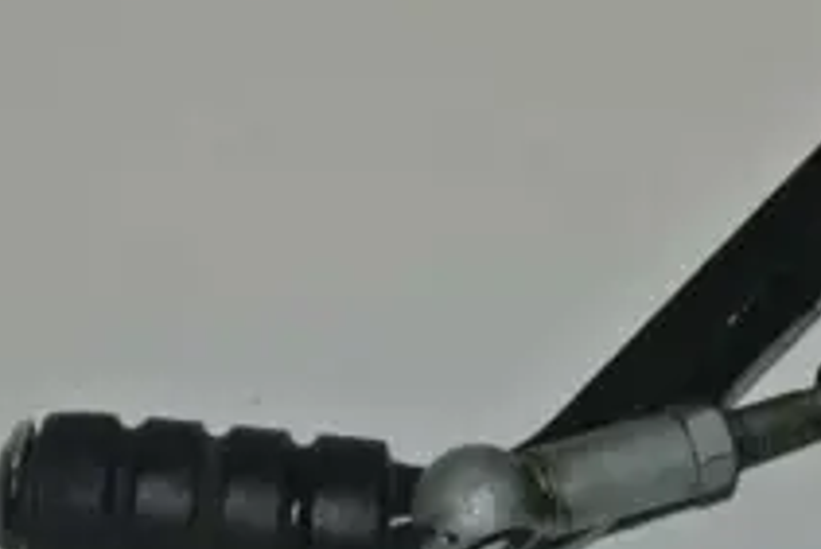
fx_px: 4724
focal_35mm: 207
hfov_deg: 9.9
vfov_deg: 6.6
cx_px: 545
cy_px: 0
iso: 200
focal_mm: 30
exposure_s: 1/60
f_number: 5.6
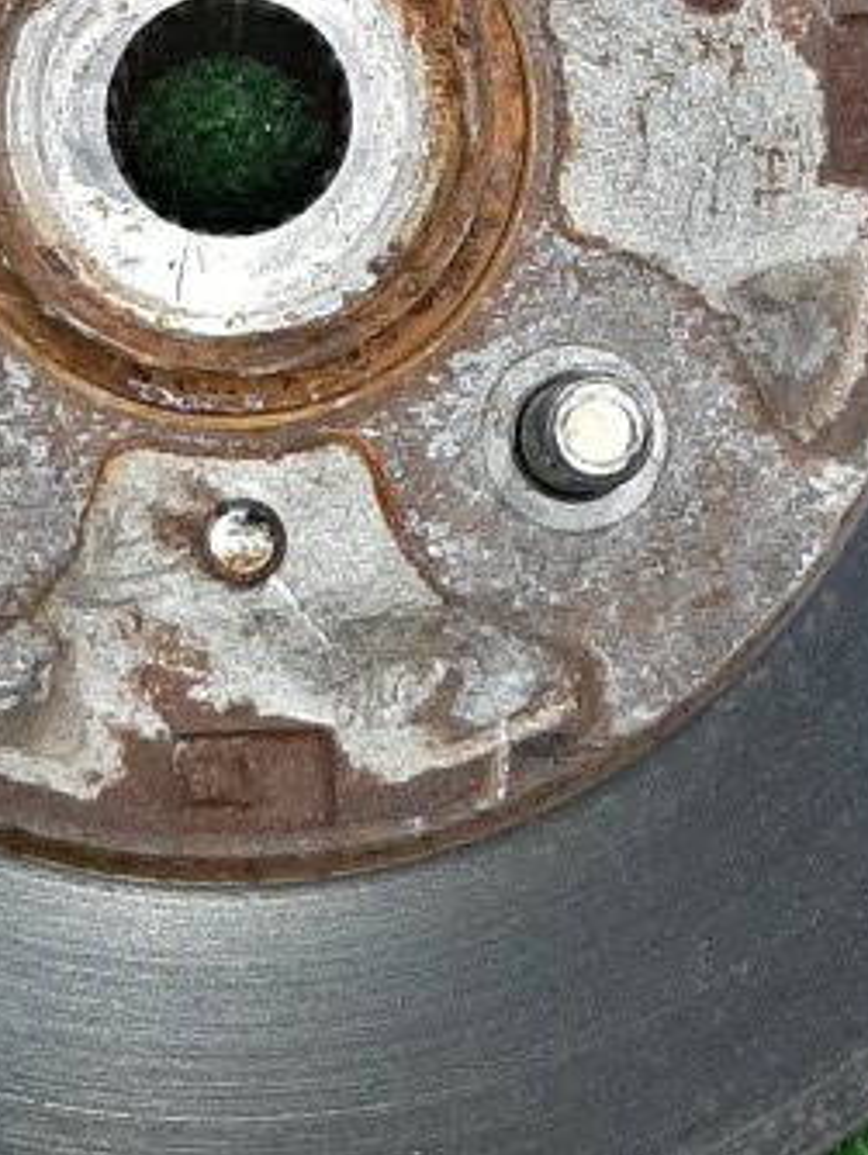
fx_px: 3740
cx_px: 235
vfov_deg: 17.2
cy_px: -3
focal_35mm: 112
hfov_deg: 13.2
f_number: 1.7
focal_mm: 3.93
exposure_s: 1/50
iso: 137
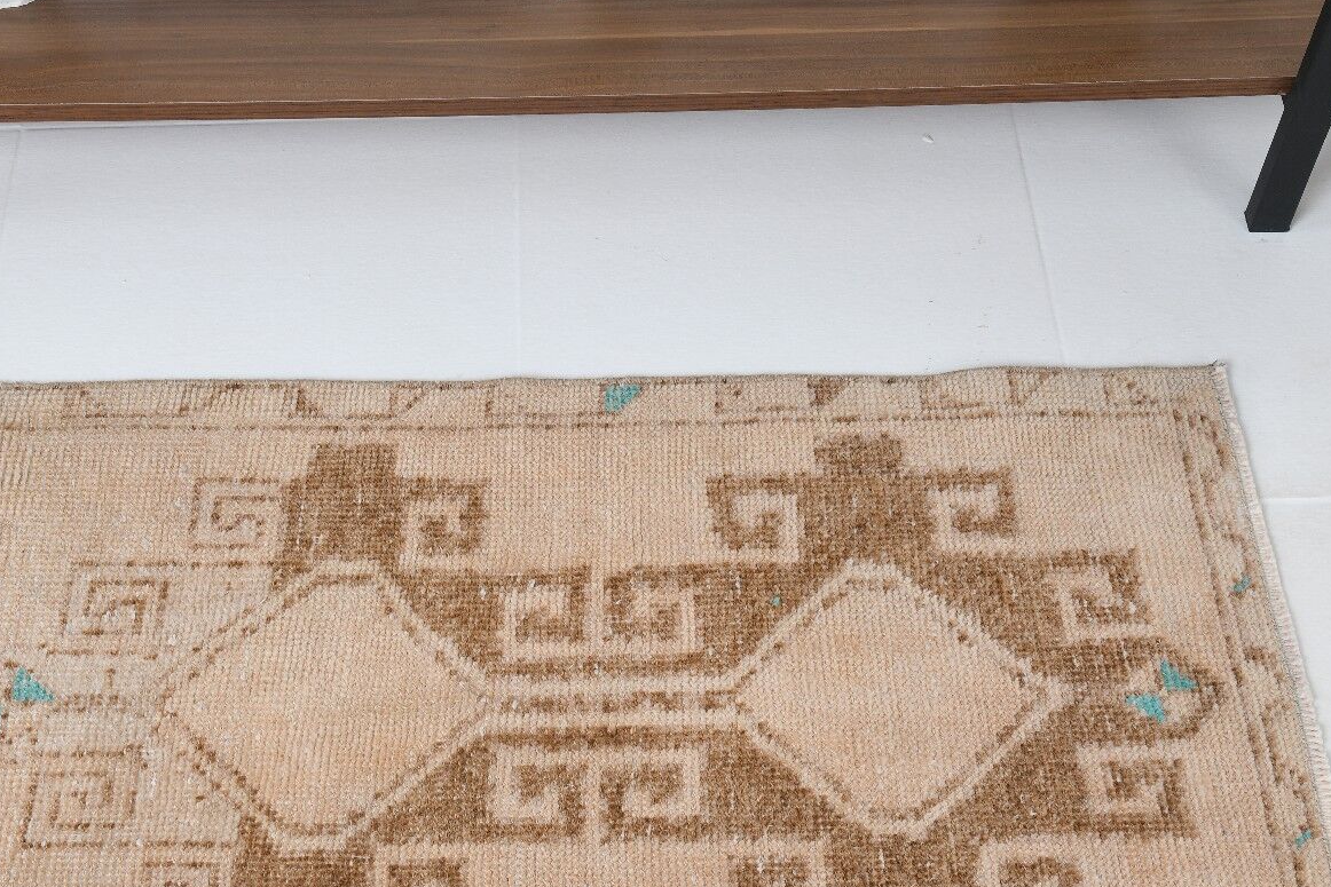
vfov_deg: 23.8
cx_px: 535
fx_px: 2108
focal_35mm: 57
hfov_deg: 34.9
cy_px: 382
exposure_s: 1/125
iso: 160
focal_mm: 32
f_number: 13
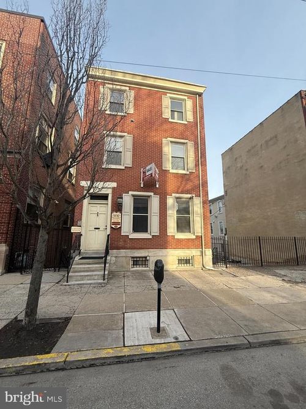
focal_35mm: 14
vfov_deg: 102.1
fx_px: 165
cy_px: 204
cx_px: 153
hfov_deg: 85.7
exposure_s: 1/613
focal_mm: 2.22
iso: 50
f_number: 2.2
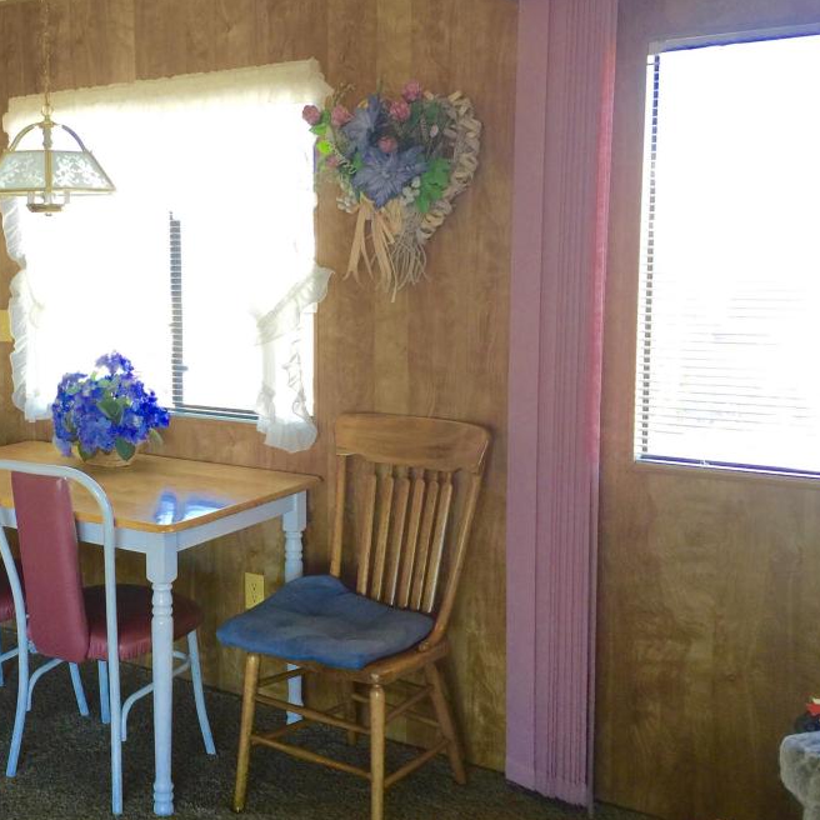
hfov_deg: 40.8
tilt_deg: -6.6
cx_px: 216
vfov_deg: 41.8
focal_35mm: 40
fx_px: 1072
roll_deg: +0.4
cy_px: 372
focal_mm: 4.15
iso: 32
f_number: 2.2
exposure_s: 1/30
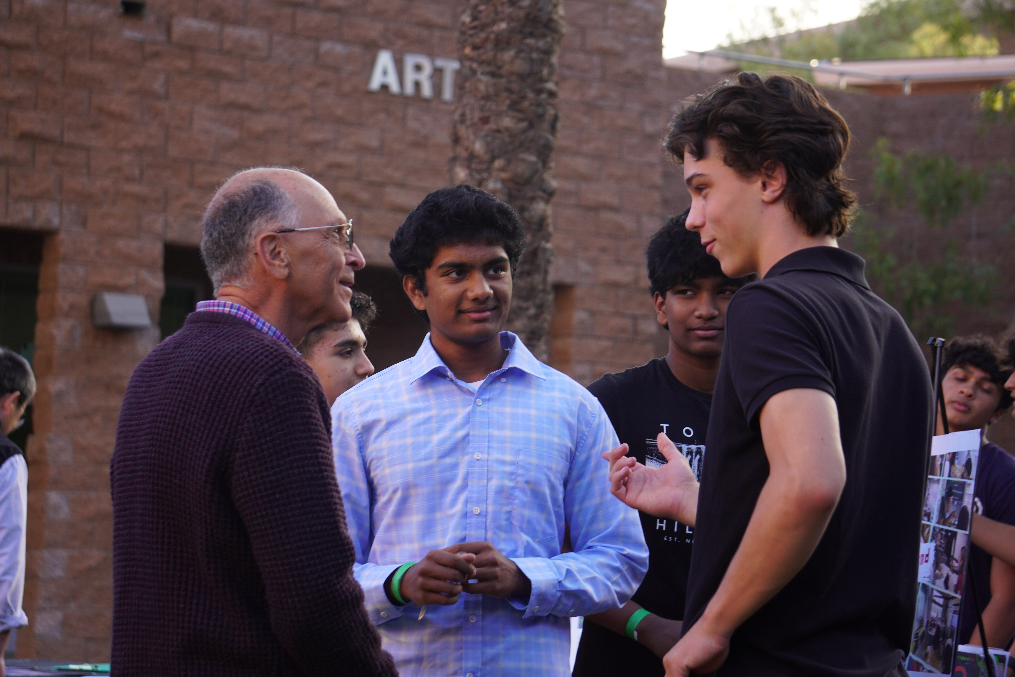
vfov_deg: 12.3
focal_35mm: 111
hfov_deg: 18.4
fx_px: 3129
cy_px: 338
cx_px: 508
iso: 160
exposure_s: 1/100
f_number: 5
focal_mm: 74
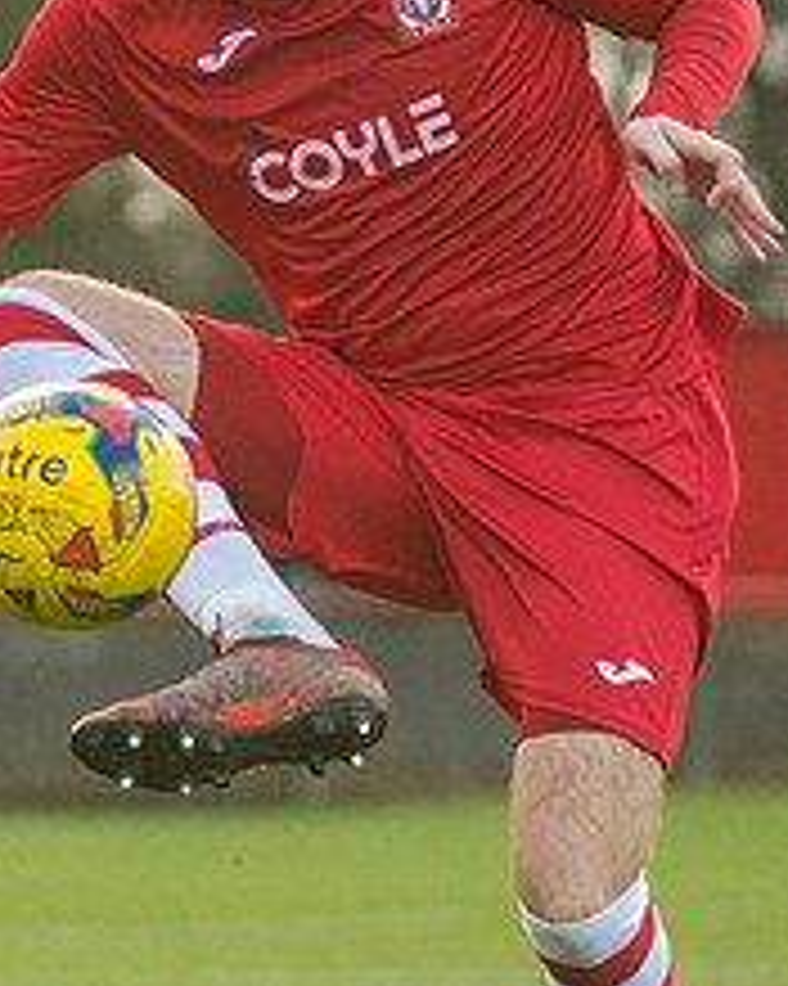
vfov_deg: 3.5
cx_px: 141
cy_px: 643
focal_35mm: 558
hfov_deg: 2.8
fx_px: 16278
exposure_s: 1/2000
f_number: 2.8
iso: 2000
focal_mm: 120
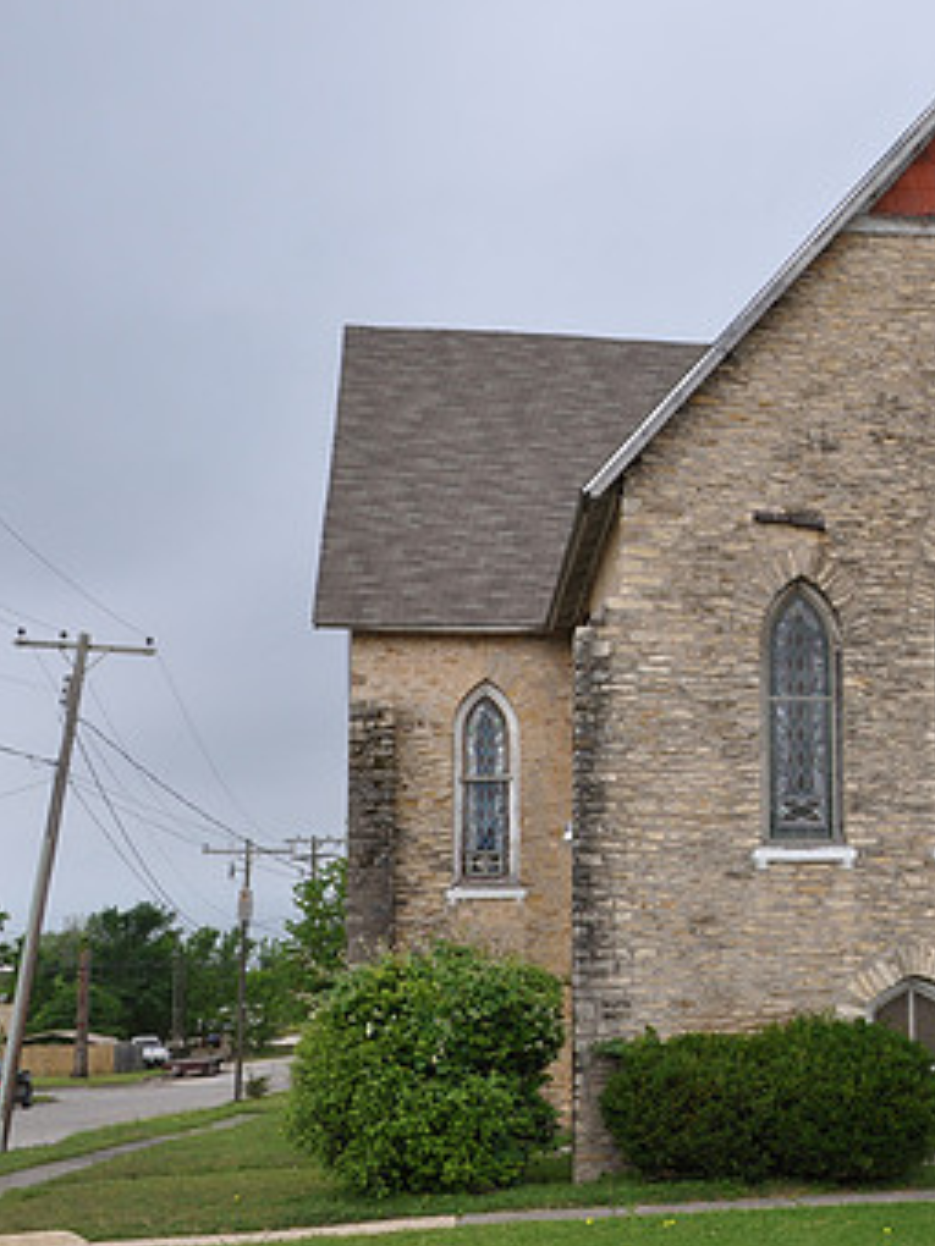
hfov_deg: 23.8
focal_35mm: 59
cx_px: 913
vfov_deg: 32.7
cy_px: 610
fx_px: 2125
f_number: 10
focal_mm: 24
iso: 200
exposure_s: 1/100
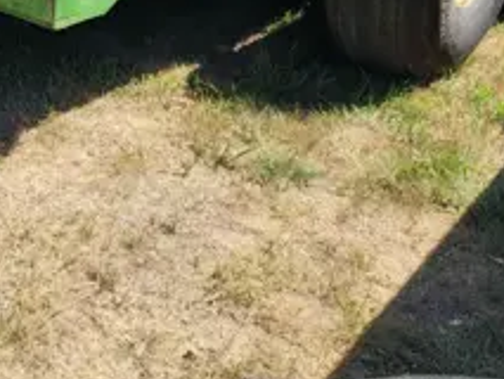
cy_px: -31
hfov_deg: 25.5
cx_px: -90
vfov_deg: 20.4
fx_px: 1005
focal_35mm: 69
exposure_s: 1/519
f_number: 1.8
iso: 12
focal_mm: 6.4
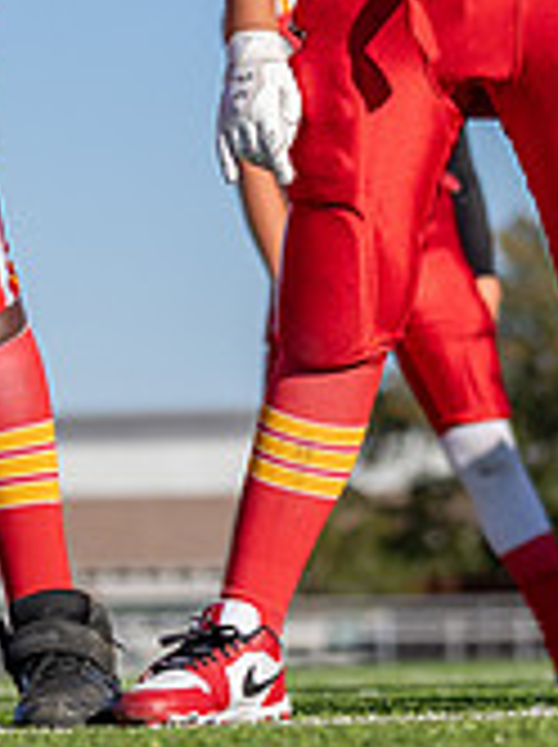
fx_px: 5797
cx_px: 402
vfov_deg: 7.3
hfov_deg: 5.5
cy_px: -121
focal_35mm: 269
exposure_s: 1/4000
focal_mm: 70
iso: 200
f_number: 2.8
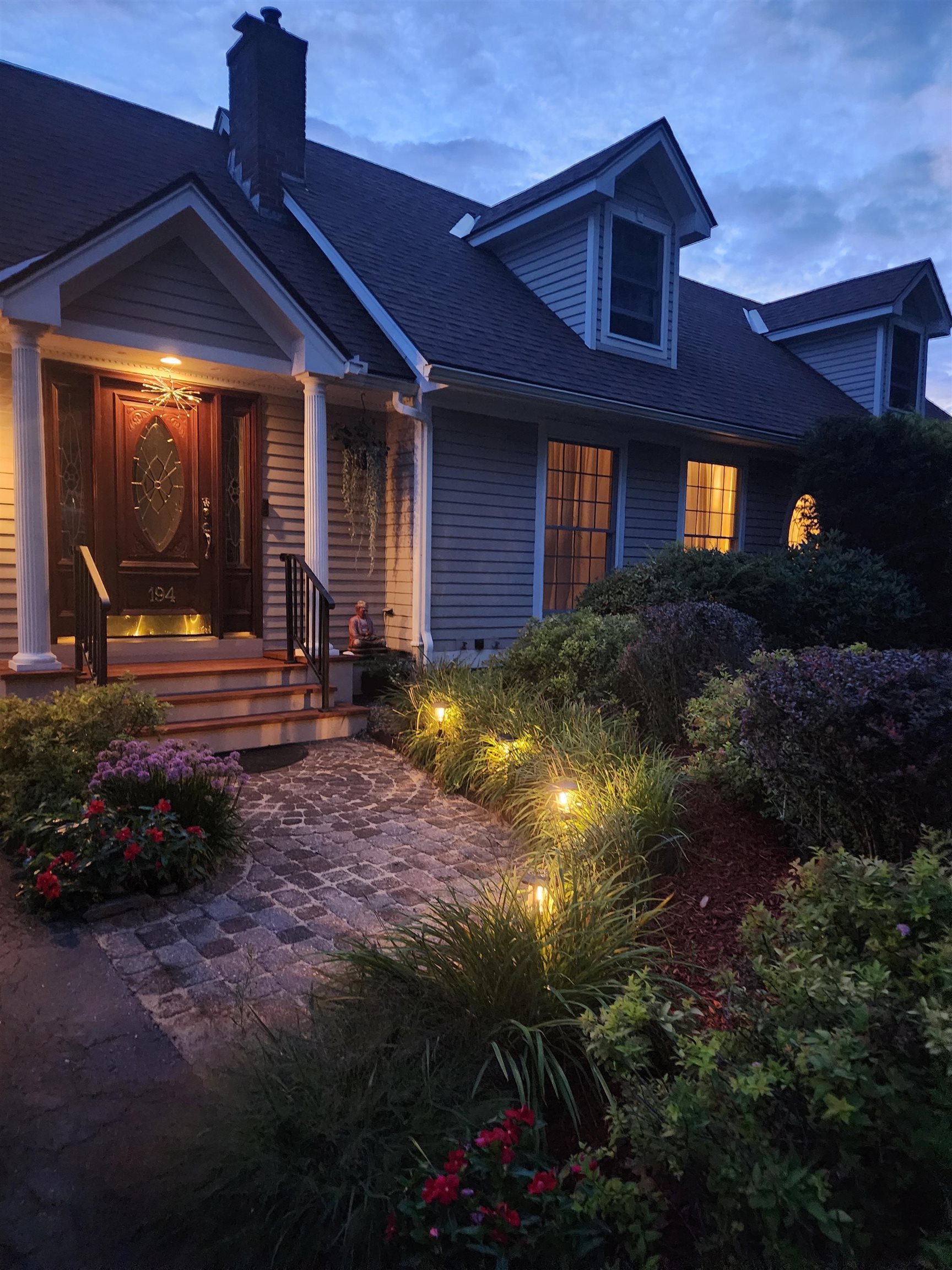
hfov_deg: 58.9
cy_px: 635
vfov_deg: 73.9
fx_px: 843
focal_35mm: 23
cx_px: 476
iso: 1250
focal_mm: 6.4
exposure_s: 1/24
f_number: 1.8
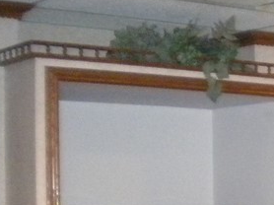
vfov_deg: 11.1
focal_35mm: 129
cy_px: 297
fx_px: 1020
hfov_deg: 13.8
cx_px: 478
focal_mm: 6.3
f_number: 3.1
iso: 800
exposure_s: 1/30
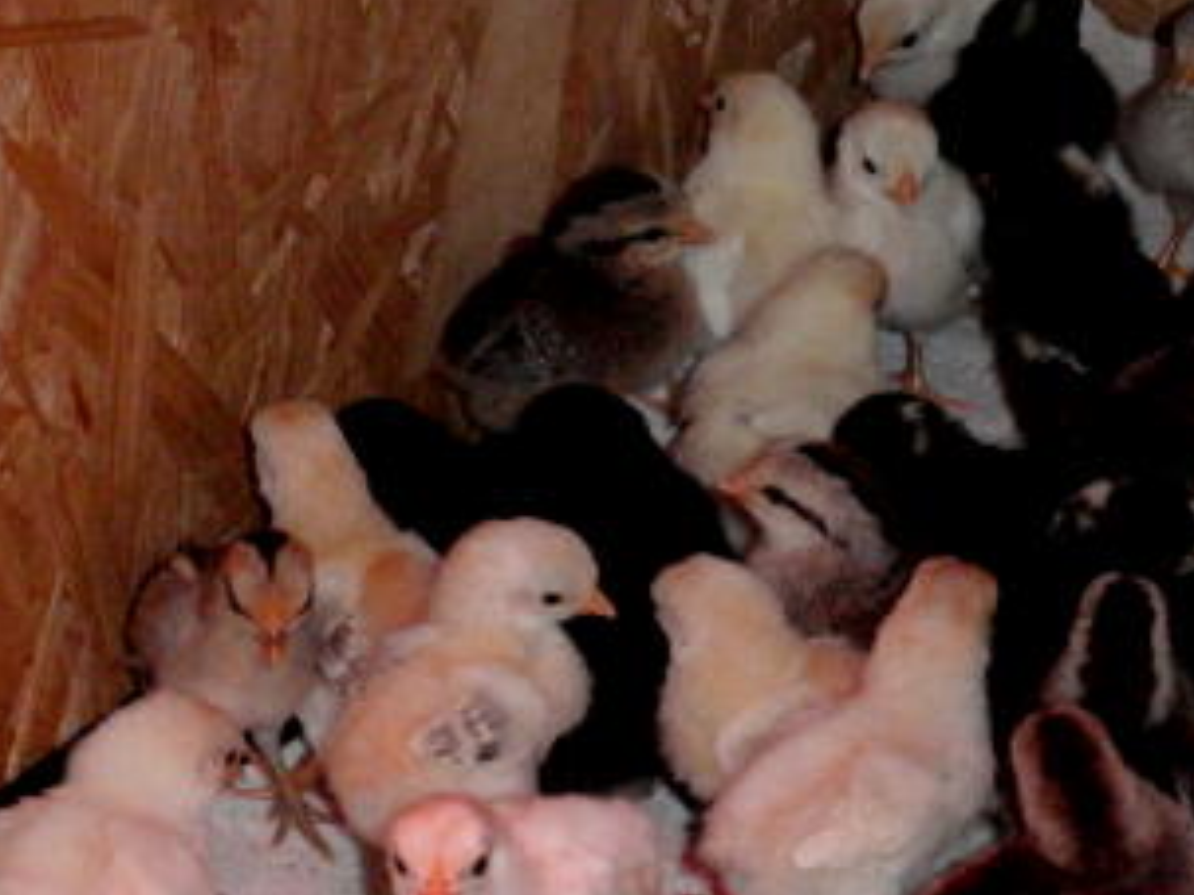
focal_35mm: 138
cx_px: 855
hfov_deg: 14.3
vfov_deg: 10.7
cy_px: 603
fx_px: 4758
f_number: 5.1
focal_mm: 14.94
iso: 800
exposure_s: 1/500
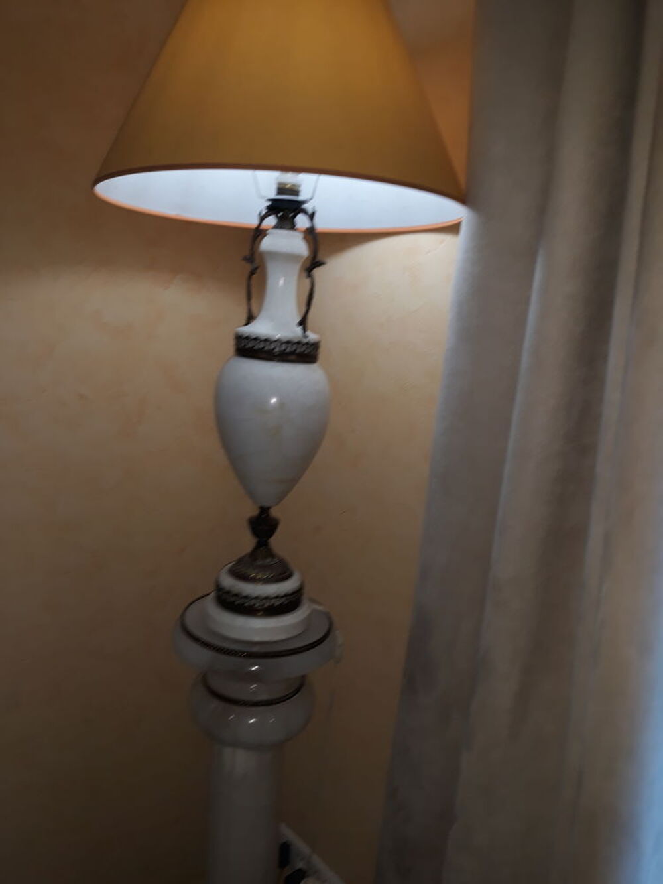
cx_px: 332
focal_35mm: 27
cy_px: 442
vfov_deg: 65.3
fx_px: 689
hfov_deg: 51.4
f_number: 1.7
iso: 40
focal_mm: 3.71
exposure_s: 1/50
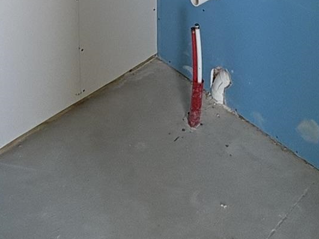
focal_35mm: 54
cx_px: 157
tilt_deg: -6.7
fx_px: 498
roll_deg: +0.4
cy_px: -210
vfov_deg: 19.2
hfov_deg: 35.6
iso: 160
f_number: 2.2
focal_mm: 2.22
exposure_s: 1/99
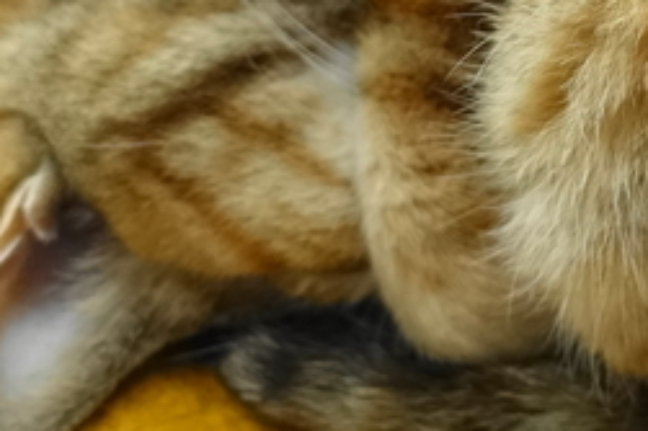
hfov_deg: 19.8
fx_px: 1763
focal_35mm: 98
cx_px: 736
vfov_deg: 13.5
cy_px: -117
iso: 400
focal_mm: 8.8
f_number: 1.8
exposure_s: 1/30
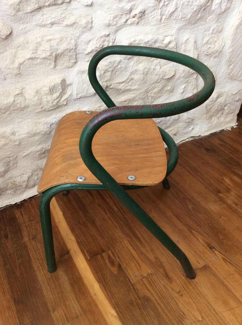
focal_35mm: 32
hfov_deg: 44.1
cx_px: 121
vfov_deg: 56.9
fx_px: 299
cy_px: 162
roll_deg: +2.0
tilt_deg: -36.8
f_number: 2.4
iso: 125
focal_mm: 3.3
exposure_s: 1/25
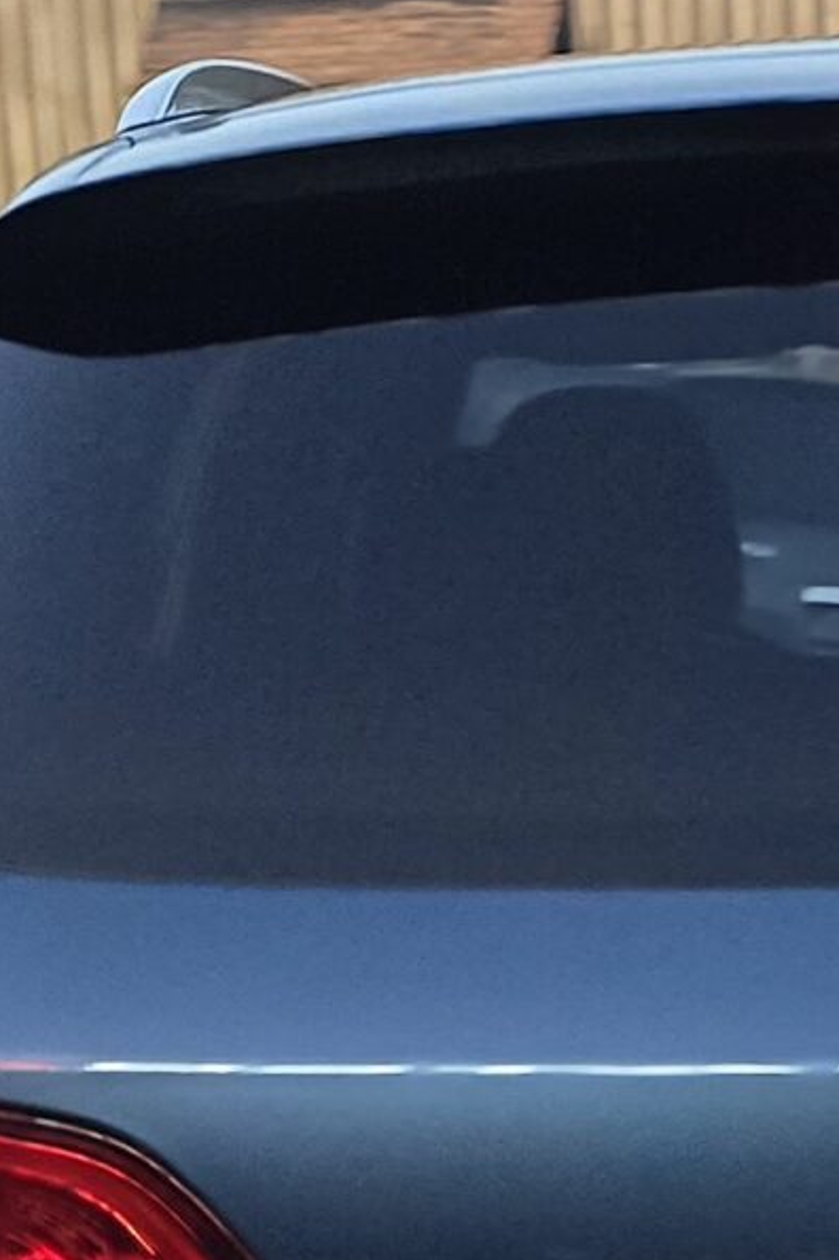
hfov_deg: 13.0
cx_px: 909
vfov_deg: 19.1
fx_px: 3605
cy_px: 1330
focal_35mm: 103
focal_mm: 6.3
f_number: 1.7
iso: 1600
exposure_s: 1/40
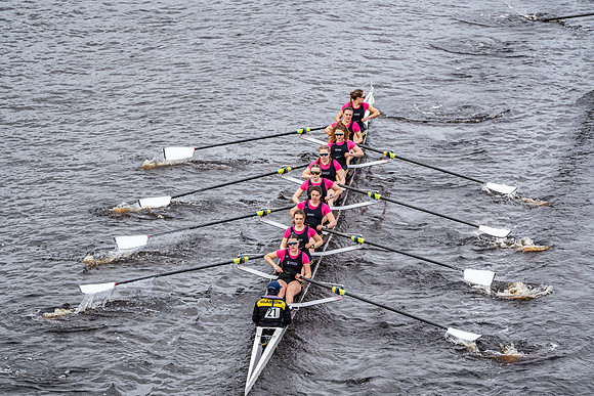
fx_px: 3301
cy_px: 198
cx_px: 297
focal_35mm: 200
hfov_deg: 10.3
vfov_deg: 6.9
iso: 320
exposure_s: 1/2000
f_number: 2.8
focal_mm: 200
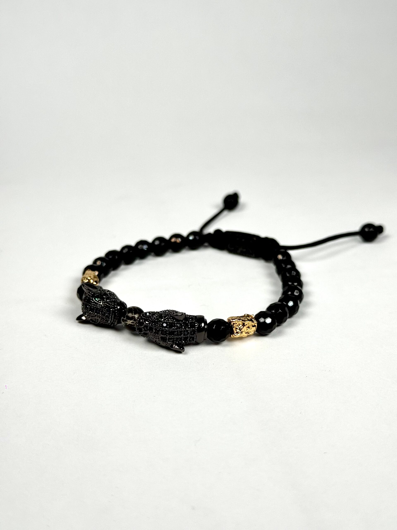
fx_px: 734
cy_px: 265
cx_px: 198
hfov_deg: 30.3
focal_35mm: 48
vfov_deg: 39.7
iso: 64
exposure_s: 1/9009
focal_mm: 6.76
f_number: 1.78
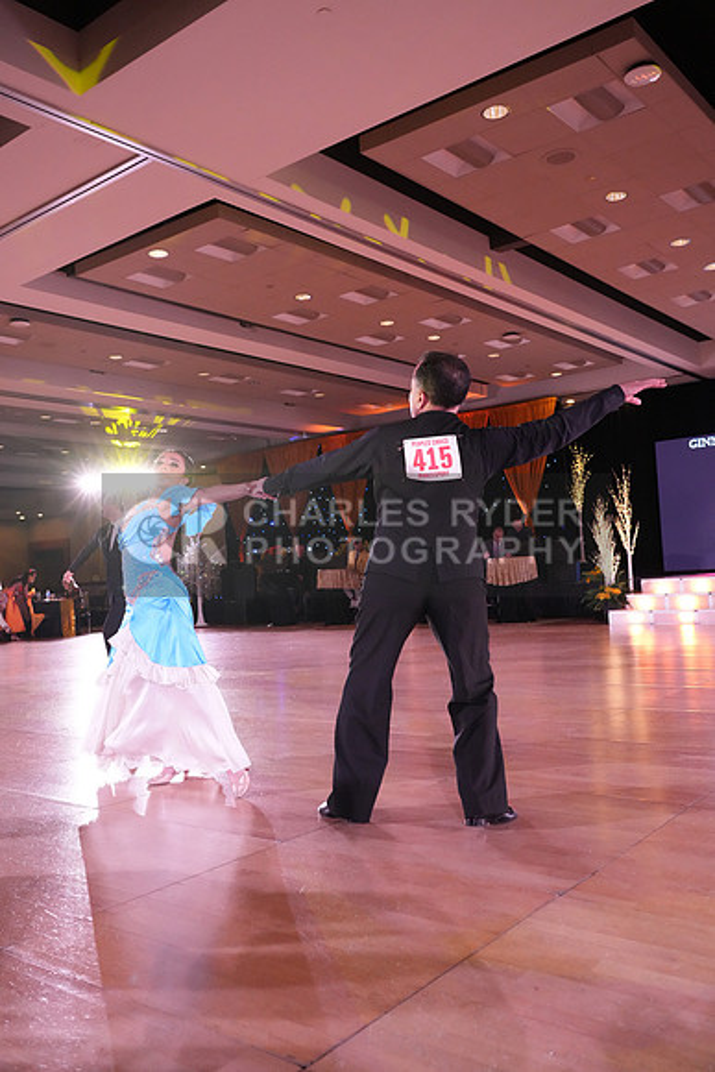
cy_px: 536
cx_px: 358
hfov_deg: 45.0
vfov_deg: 63.6
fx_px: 863
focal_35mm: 29
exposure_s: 1/400
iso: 6400
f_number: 5
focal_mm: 29
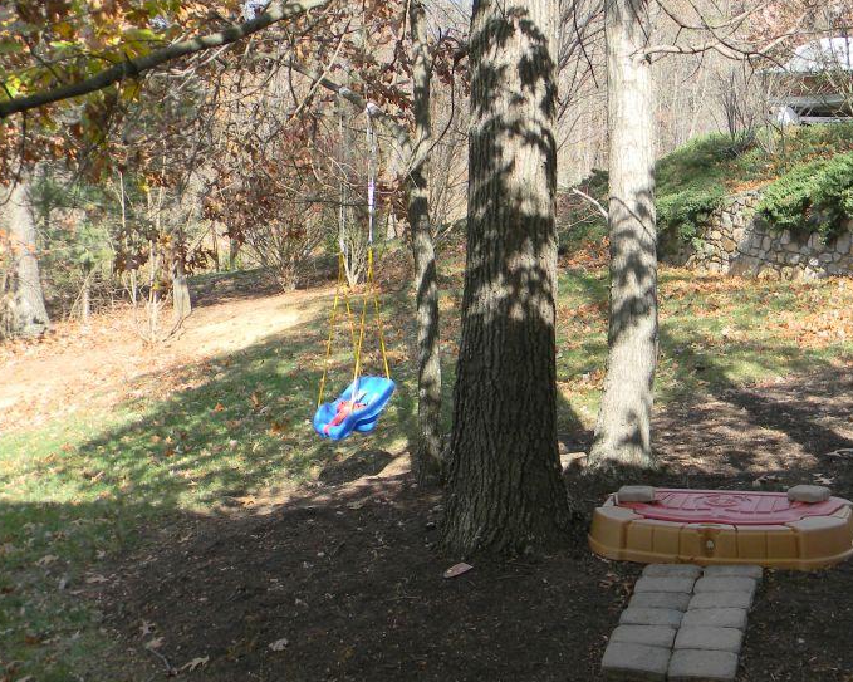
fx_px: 1338
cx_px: 427
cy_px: 280
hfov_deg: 35.4
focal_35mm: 53
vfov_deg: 28.6
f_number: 3.7
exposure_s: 1/210
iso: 80
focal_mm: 6.4
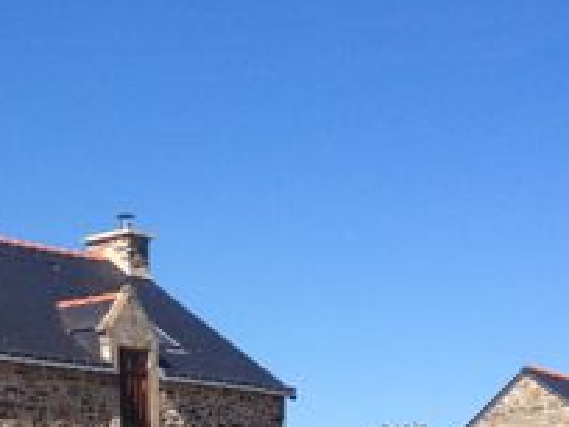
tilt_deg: -1.0
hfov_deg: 18.8
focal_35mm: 103
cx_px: 59
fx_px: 1693
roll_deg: +1.2
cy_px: 444
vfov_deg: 14.1
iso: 50
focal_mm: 4.28
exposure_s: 1/2208
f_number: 2.4
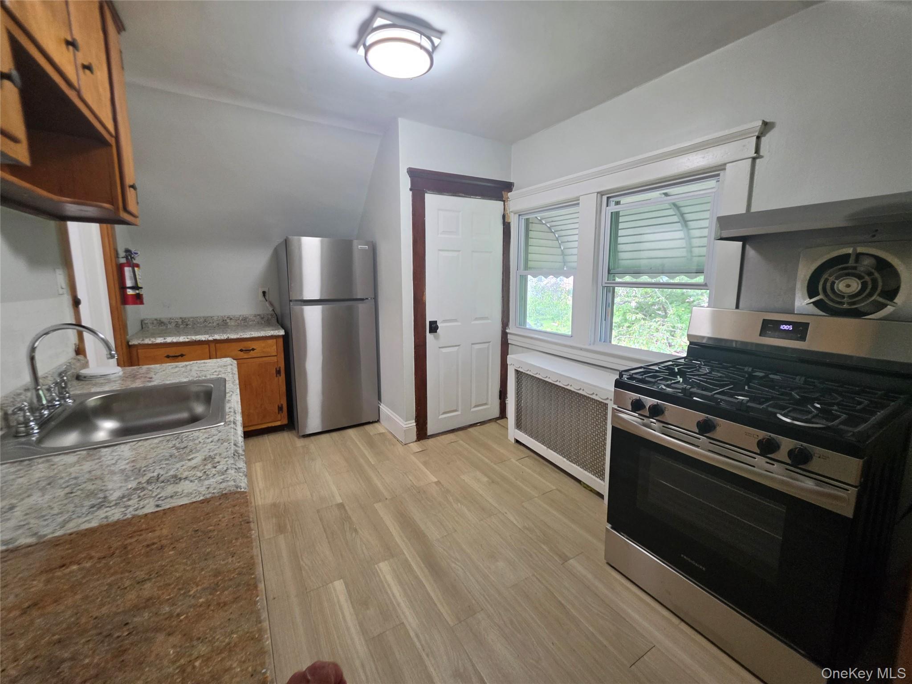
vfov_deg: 89.9
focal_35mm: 13
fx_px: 343
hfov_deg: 106.2
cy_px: 342
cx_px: 456
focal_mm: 2.2
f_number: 1.9
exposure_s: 1/120
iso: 200
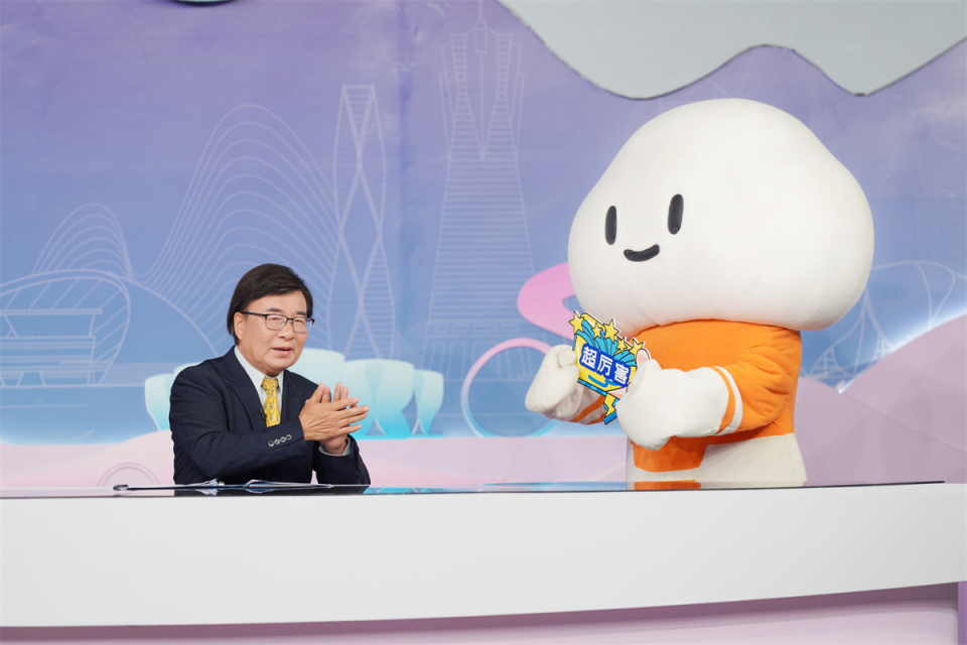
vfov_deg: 9.8
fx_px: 3760
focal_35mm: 140
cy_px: 322
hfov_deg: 14.7
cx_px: 484
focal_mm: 140
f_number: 4
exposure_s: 1/250
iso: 640
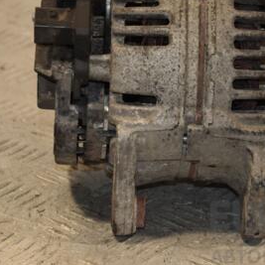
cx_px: 192
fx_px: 1637
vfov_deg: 9.2
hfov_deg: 9.2
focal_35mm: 189
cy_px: 83
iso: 800
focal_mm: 66
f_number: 5.3
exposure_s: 1/160
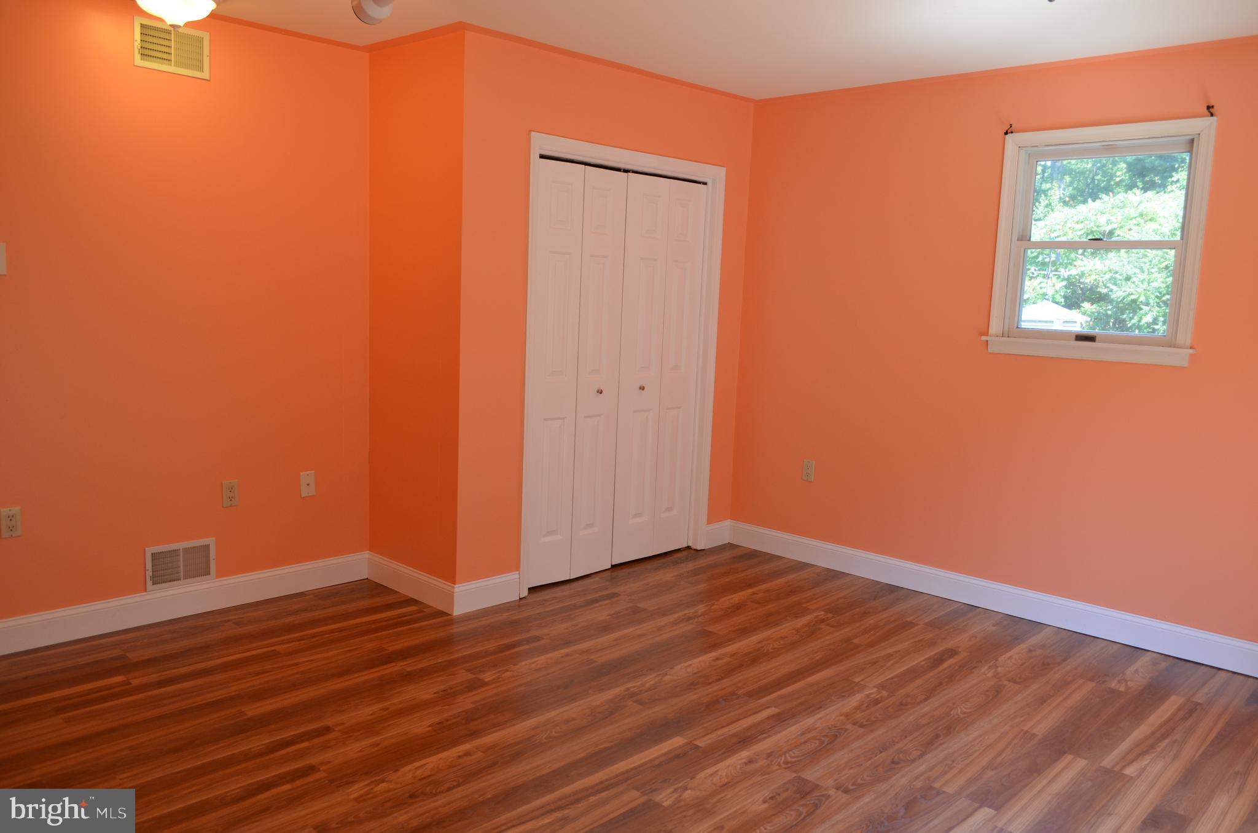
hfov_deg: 67.5
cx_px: 629
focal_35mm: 27
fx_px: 941
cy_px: 416
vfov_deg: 47.7
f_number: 4.5
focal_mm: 18
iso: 400
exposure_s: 1/100
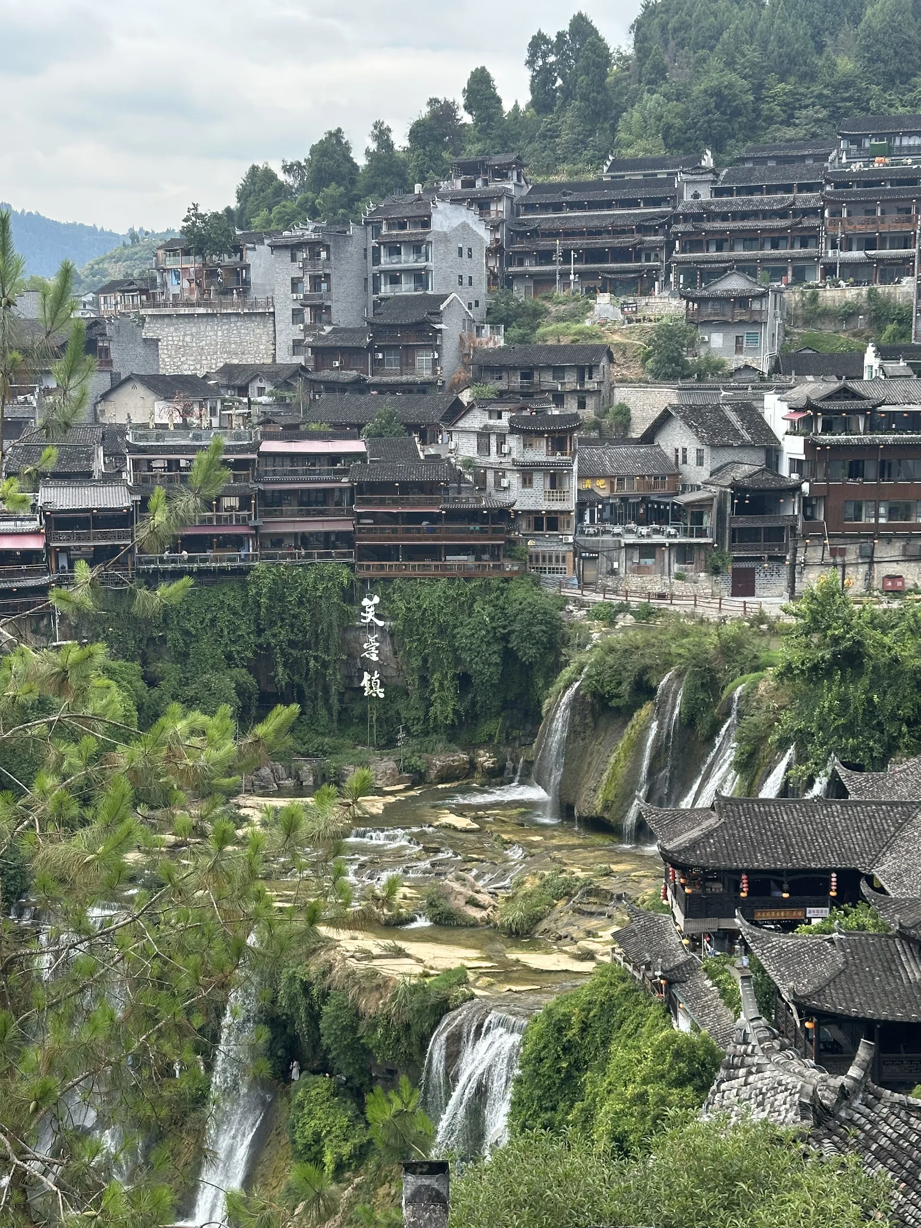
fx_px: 1703
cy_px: 614
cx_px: 460
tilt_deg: -8.3
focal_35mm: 48
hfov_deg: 30.3
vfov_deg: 39.7
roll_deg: -0.5
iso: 64
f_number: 1.78
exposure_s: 1/880
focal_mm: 6.86
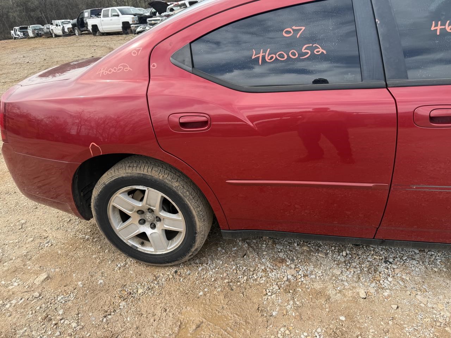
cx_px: 226
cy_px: 169
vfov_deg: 56.8
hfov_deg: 71.6
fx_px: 313
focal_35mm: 24
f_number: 1.78
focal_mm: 6.76
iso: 80
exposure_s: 1/1156
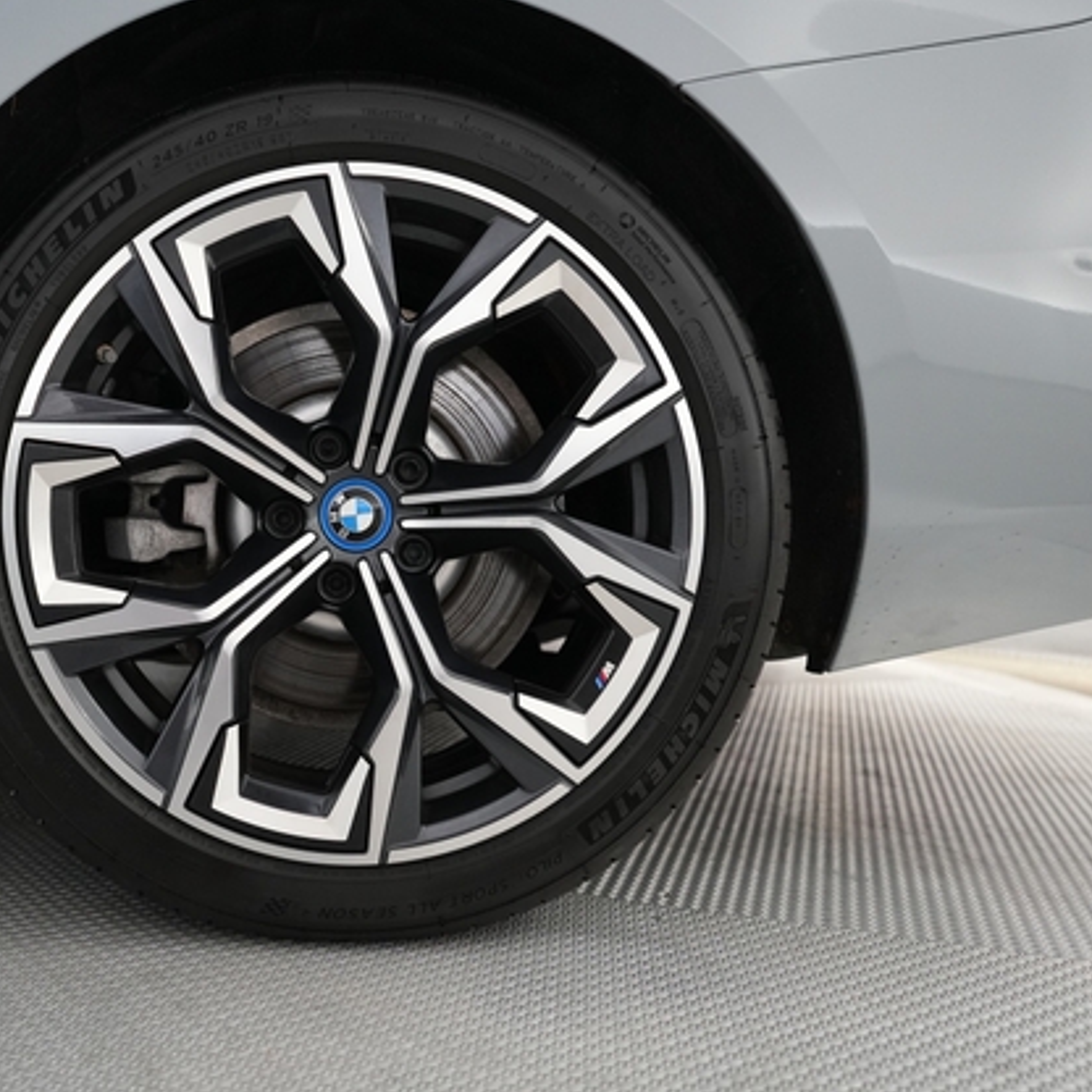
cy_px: 541
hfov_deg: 47.6
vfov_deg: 48.4
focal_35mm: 34
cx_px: 354
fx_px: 1213
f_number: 2.8
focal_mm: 26
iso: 3200
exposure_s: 1/250
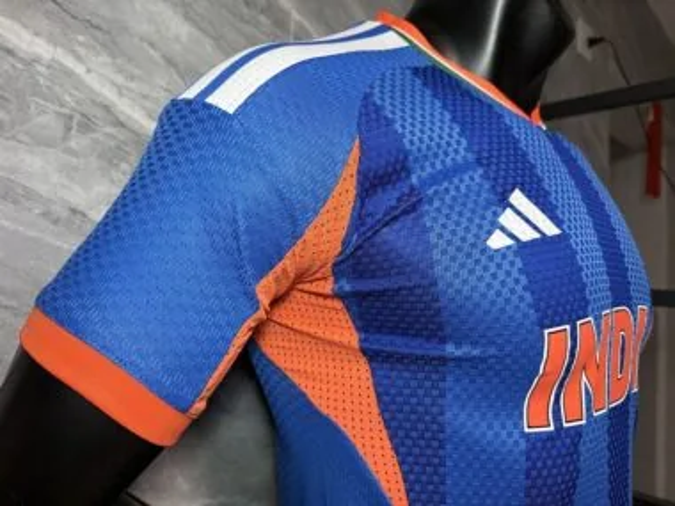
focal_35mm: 24
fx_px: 468
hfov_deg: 71.6
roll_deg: -1.0
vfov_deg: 56.8
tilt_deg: +2.0
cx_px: 338
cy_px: 253
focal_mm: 6.76
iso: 200
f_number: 1.78
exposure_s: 1/100
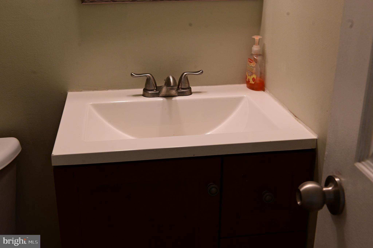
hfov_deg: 44.5
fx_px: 456
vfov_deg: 30.5
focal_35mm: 44
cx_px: 186
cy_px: 124
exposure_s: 1/80
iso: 2000
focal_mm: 44
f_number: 8
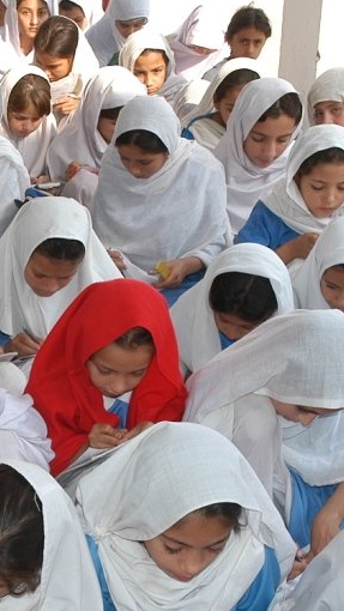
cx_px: -68
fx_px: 1379
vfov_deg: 24.9
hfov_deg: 13.8
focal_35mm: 85
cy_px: 374
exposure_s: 1/125
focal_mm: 27
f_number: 6.3
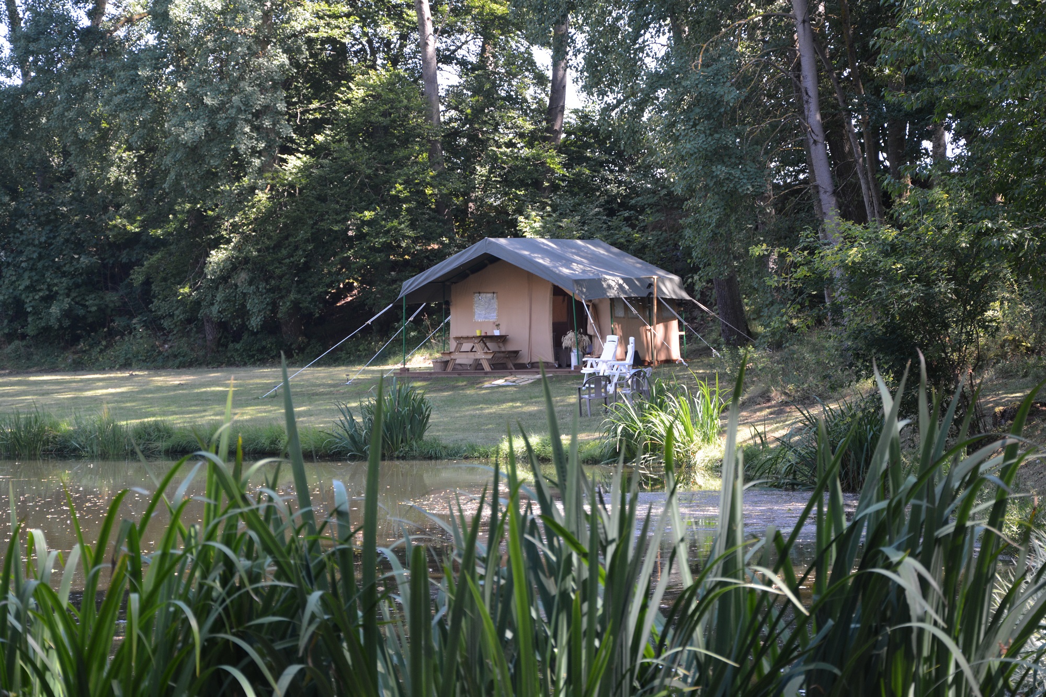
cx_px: 523
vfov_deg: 12.2
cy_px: 348
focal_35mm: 112
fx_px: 3268
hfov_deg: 18.2
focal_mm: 75
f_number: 5.6
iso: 320
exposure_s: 1/125
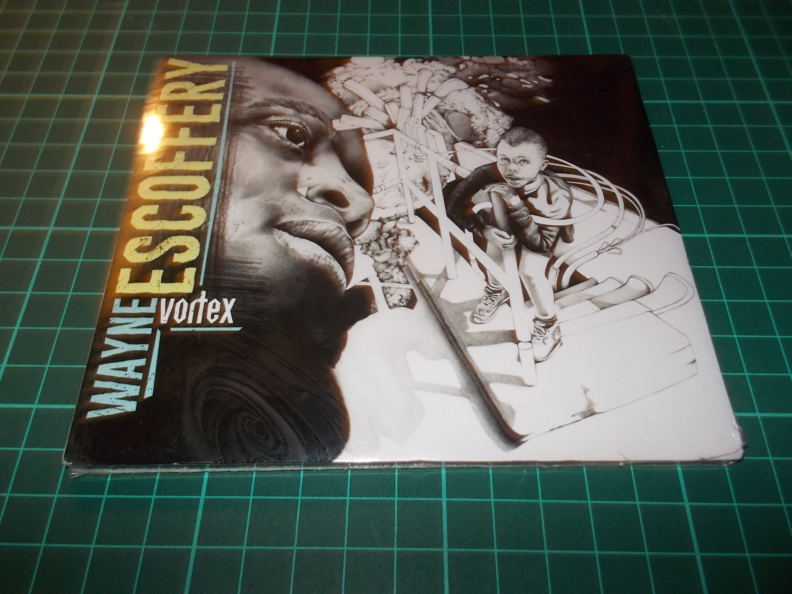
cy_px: 297
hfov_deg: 61.7
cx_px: 396
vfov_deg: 48.2
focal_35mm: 29
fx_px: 664
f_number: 3.3
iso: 200
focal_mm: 4.1
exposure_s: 1/30
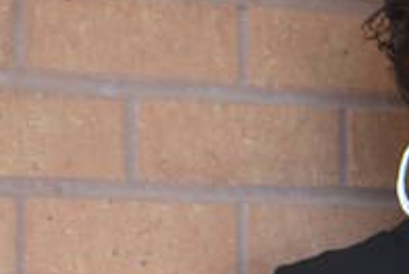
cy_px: 408
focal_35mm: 316
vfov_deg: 4.3
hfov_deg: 6.4
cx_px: 561
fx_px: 3595
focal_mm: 52
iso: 400
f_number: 5.6
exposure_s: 1/100
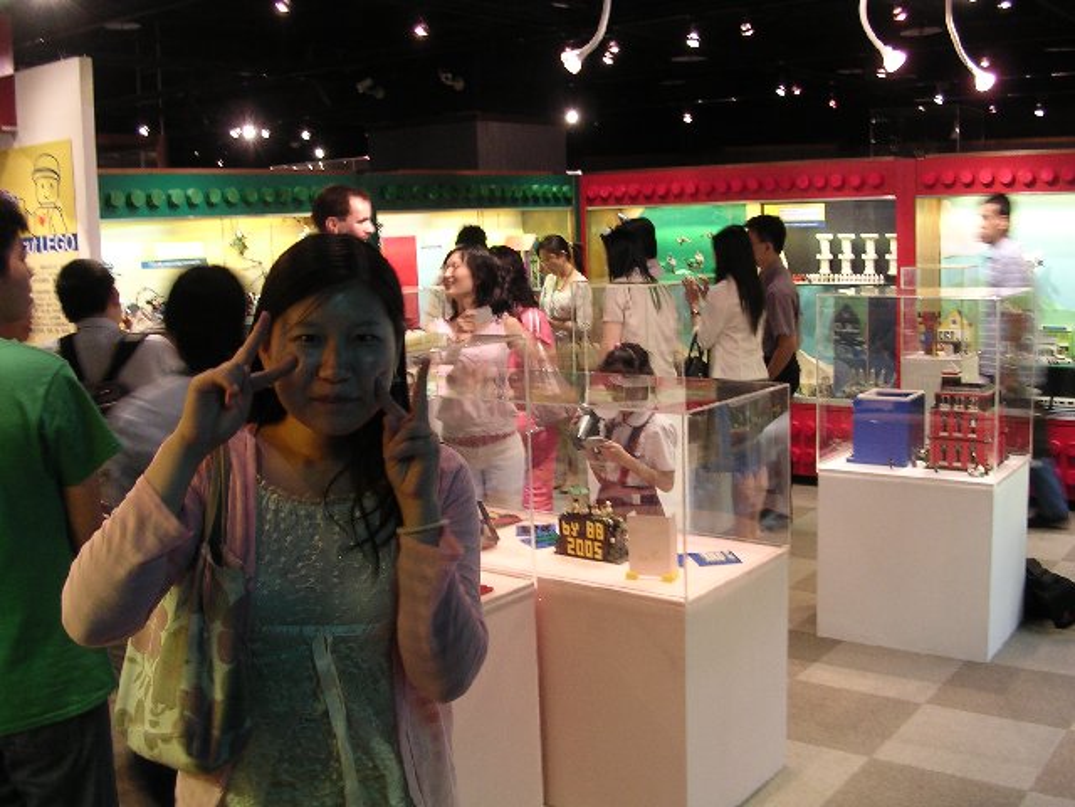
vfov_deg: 37.7
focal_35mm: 38
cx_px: 538
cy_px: 404
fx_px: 1180
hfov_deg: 49.0
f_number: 2.8
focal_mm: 5.8
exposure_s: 1/6.1
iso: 100
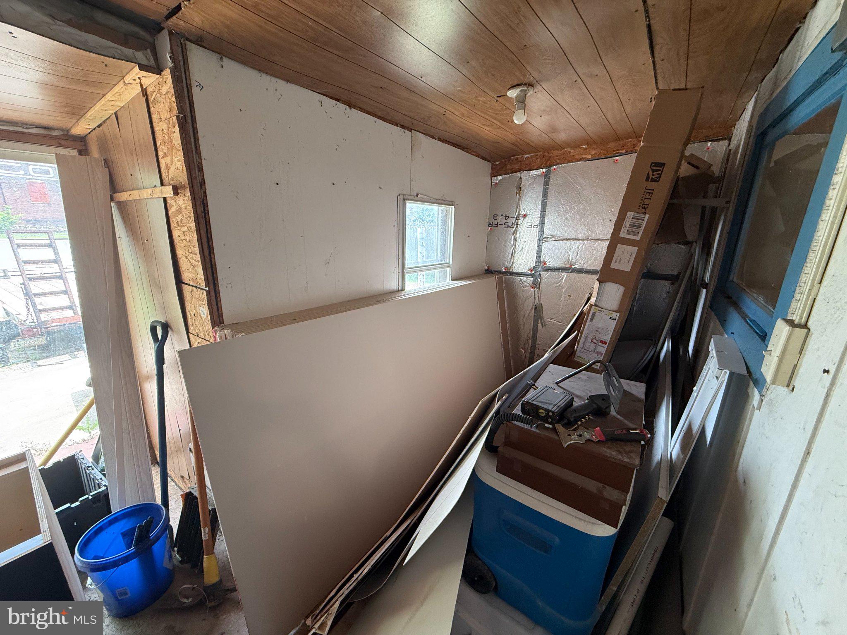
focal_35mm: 14
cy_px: 318
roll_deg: -0.3
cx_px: 424
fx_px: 343
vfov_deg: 85.7
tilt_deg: -14.8
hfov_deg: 102.1
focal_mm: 2.22
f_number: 2.2
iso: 250
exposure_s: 1/120
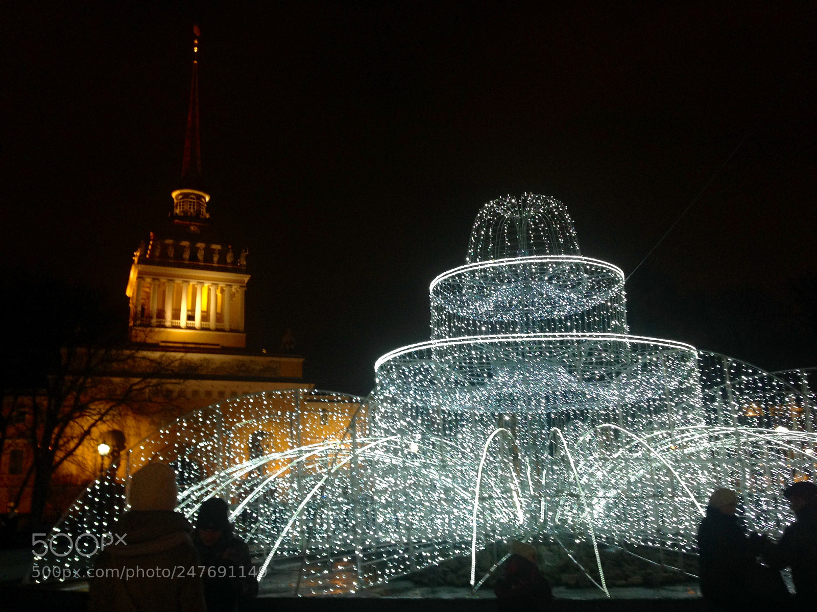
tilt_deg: +13.4
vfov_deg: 42.9
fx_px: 779
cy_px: 306
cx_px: 408
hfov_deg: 55.4
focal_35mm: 33
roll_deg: +1.0
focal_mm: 4.12
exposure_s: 1/20
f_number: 2.4
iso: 100
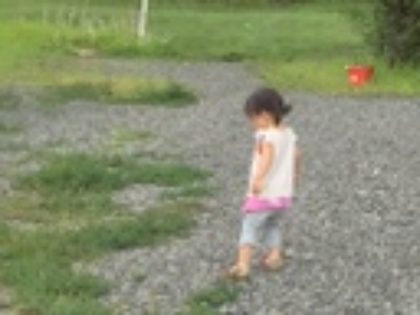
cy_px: -284
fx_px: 1371
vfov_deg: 11.9
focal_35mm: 113
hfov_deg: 15.0
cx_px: 768
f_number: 2.2
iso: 32
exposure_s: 1/989
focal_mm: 4.15
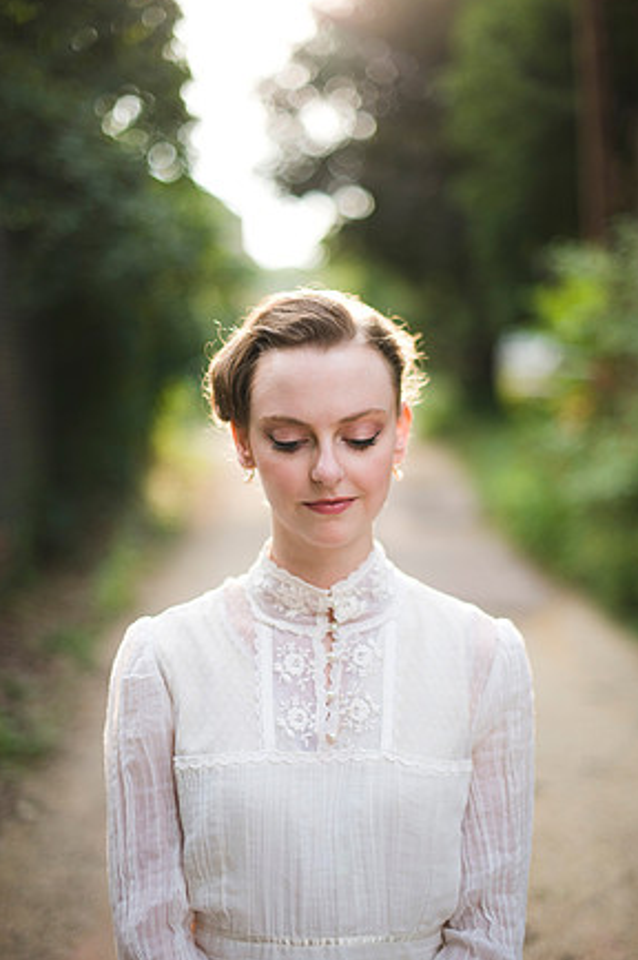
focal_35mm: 52
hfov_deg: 26.0
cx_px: 326
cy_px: 483
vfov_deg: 38.2
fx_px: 1384
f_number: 1.4
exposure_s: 1/1000
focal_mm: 50
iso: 200
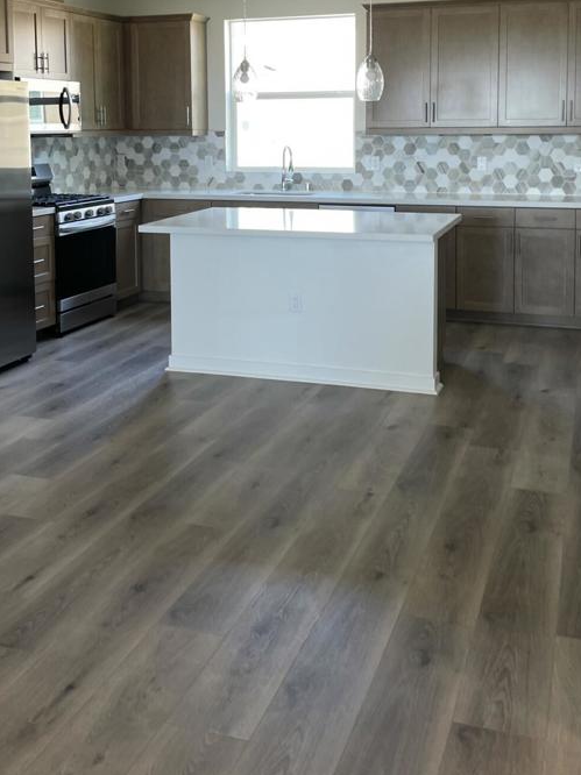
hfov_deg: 35.9
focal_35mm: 40
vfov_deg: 45.3
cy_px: 202
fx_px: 896
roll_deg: -0.2
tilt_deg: -1.3
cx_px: 297
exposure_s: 1/60
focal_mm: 5.1
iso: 64
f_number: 1.6
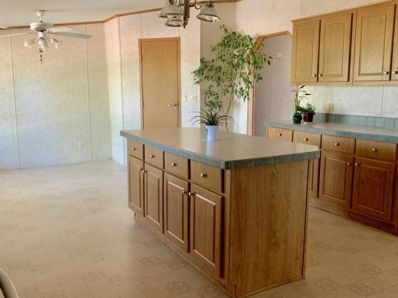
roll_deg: -0.8
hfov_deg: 56.7
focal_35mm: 32
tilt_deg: -8.0
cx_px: 182
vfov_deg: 44.2
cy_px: 143
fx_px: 368
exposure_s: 1/60
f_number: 1.8
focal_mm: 4.25
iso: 250
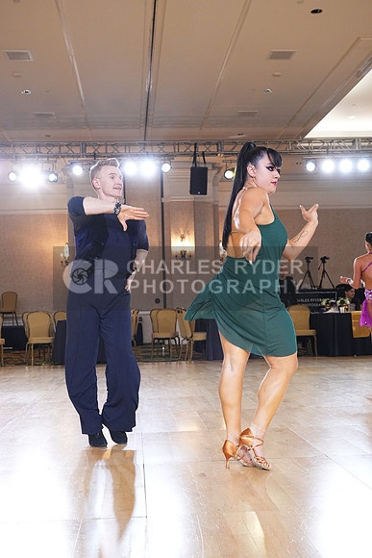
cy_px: 279
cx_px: 186
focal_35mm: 43
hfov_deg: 31.2
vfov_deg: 45.4
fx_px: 666
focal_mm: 43
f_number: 6.3
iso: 5000
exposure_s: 1/200
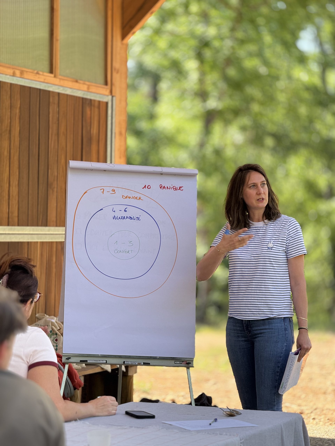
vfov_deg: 16.4
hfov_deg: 12.3
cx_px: 168
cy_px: 223
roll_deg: -1.5
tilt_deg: +0.4
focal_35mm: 120
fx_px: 1548
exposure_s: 1/220
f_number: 2.8
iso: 50
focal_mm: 15.66
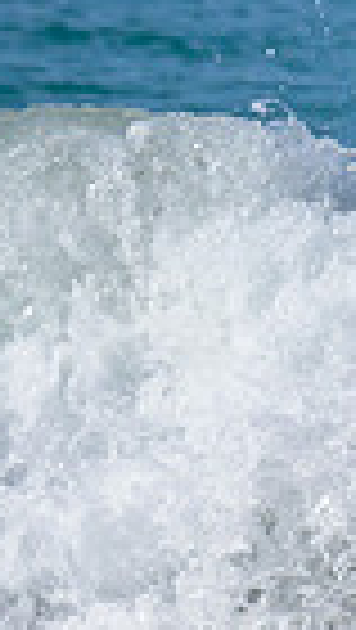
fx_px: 80091
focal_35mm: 4784
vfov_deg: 0.5
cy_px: 442
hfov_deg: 0.3
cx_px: 1304
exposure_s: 1/2000
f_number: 6.3
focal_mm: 800
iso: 280
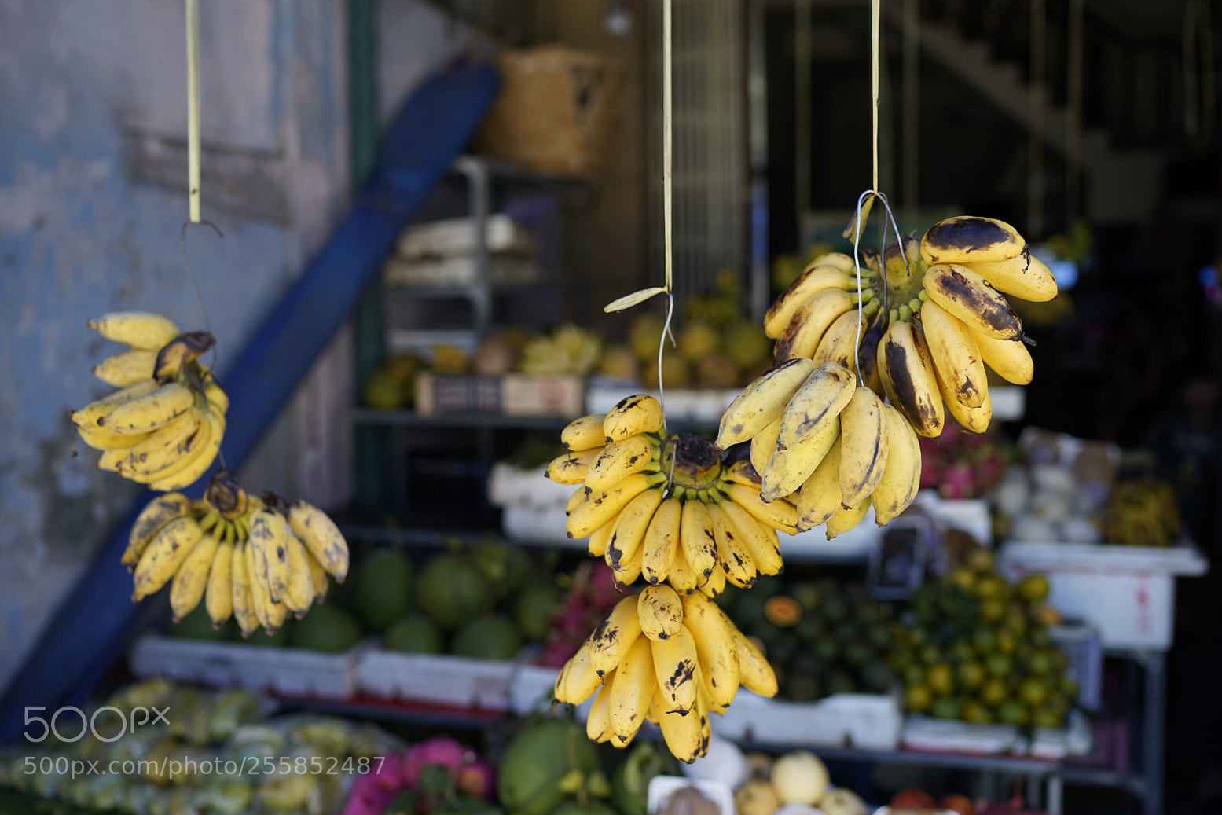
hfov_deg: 53.1
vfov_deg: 36.9
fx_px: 1222
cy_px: 409
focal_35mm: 36
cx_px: 604
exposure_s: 1/160
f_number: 2
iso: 100
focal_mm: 35
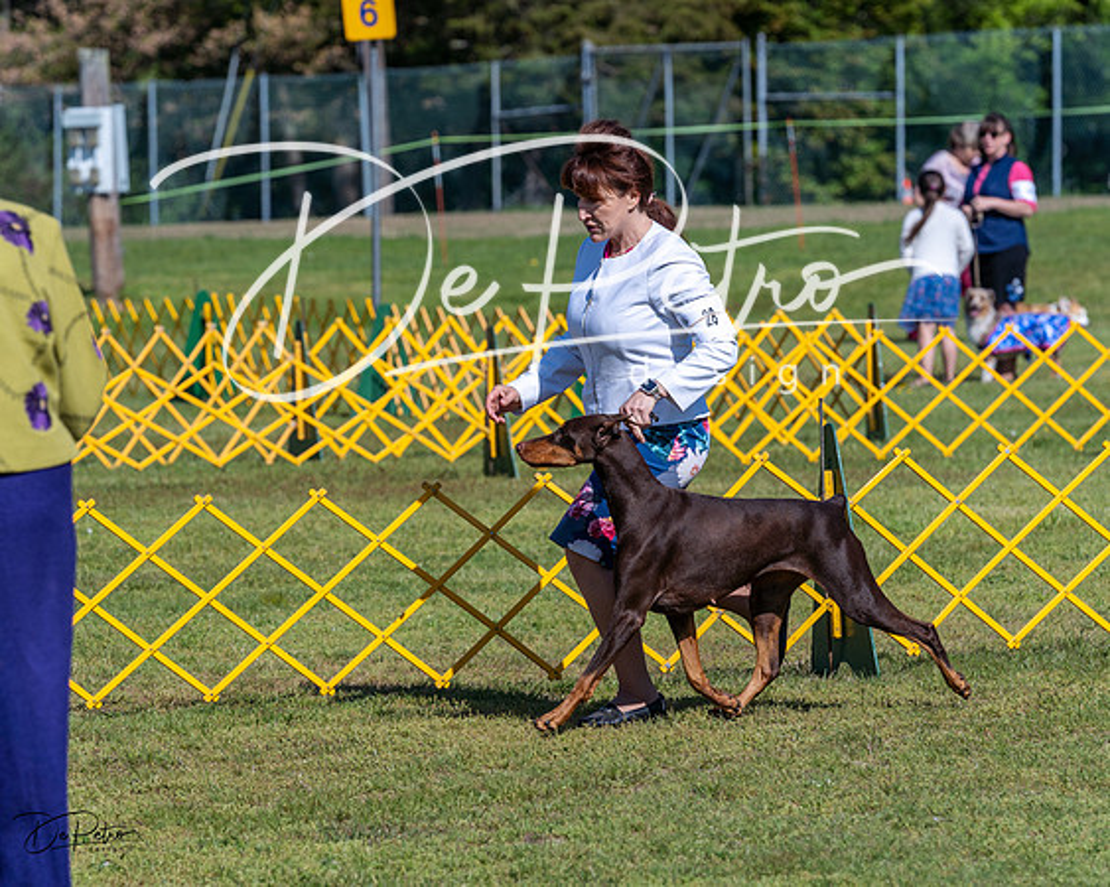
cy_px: 444
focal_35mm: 225
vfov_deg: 6.9
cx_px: 555
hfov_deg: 8.6
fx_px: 7397
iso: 200
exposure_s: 1/1250
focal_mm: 200
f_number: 6.3
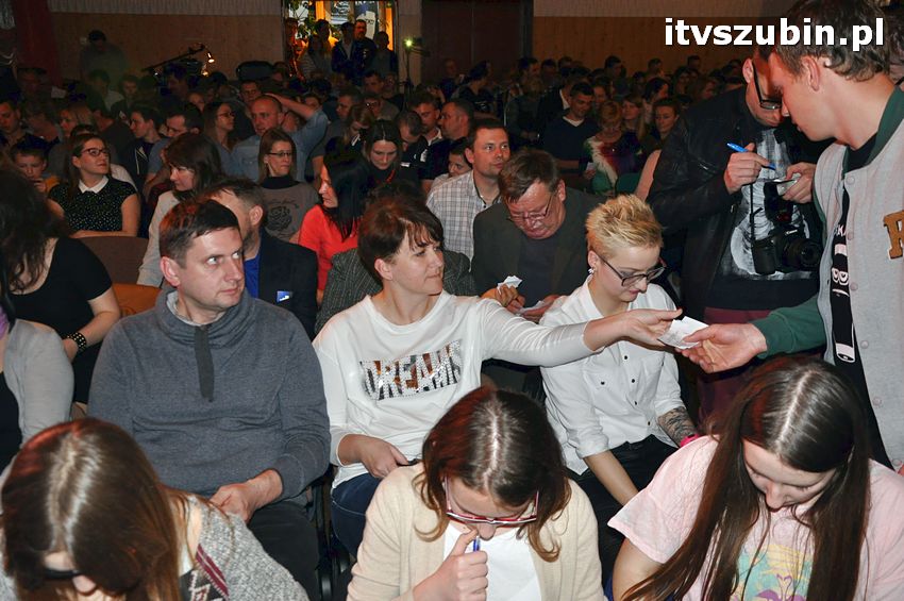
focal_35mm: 33
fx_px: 828
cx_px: 452
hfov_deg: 57.3
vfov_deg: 39.9
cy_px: 300
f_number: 4.5
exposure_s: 1/60
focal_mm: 22
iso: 1000
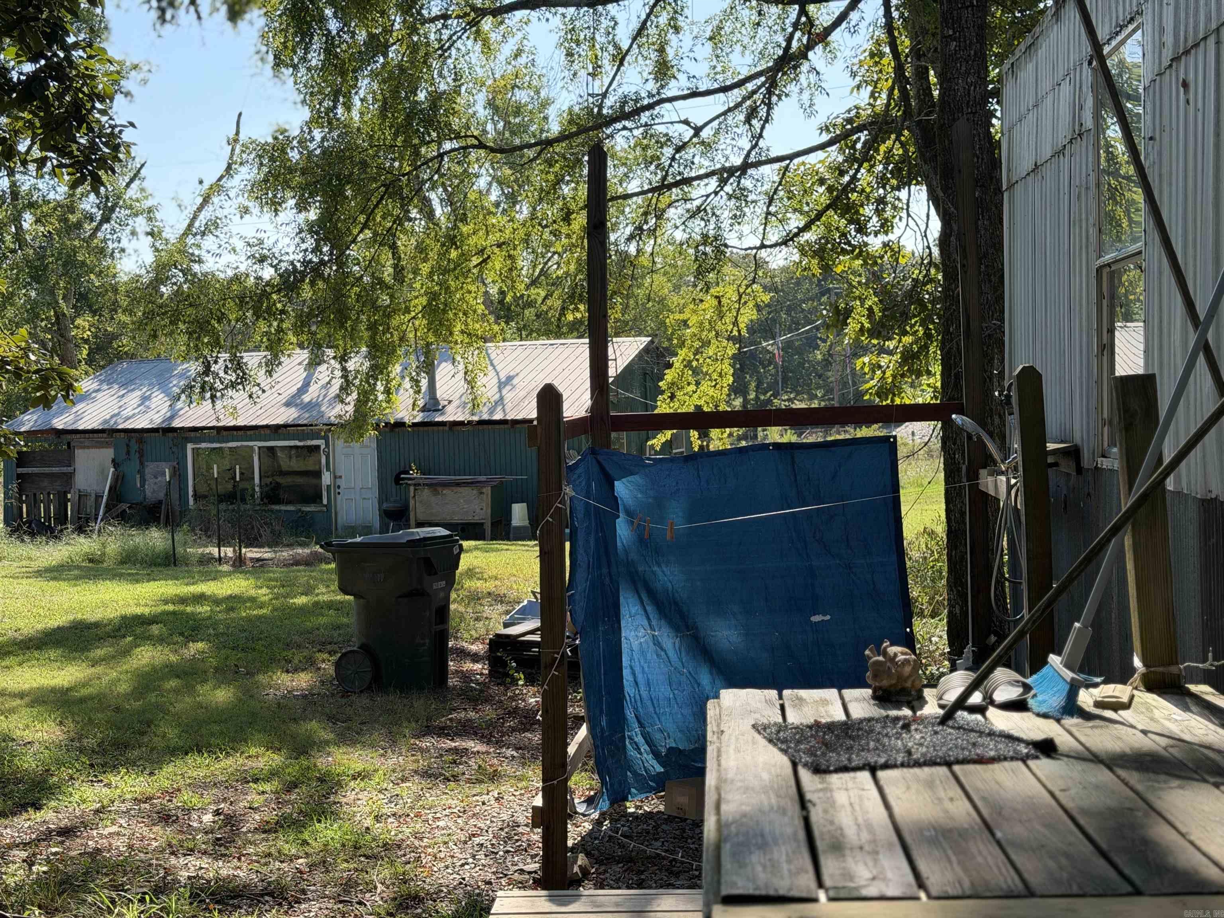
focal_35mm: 48
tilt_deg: -2.0
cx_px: 612
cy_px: 459
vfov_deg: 30.3
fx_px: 1697
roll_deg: +3.6
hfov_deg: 39.7
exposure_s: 1/1543
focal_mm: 6.76
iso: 80
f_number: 1.78
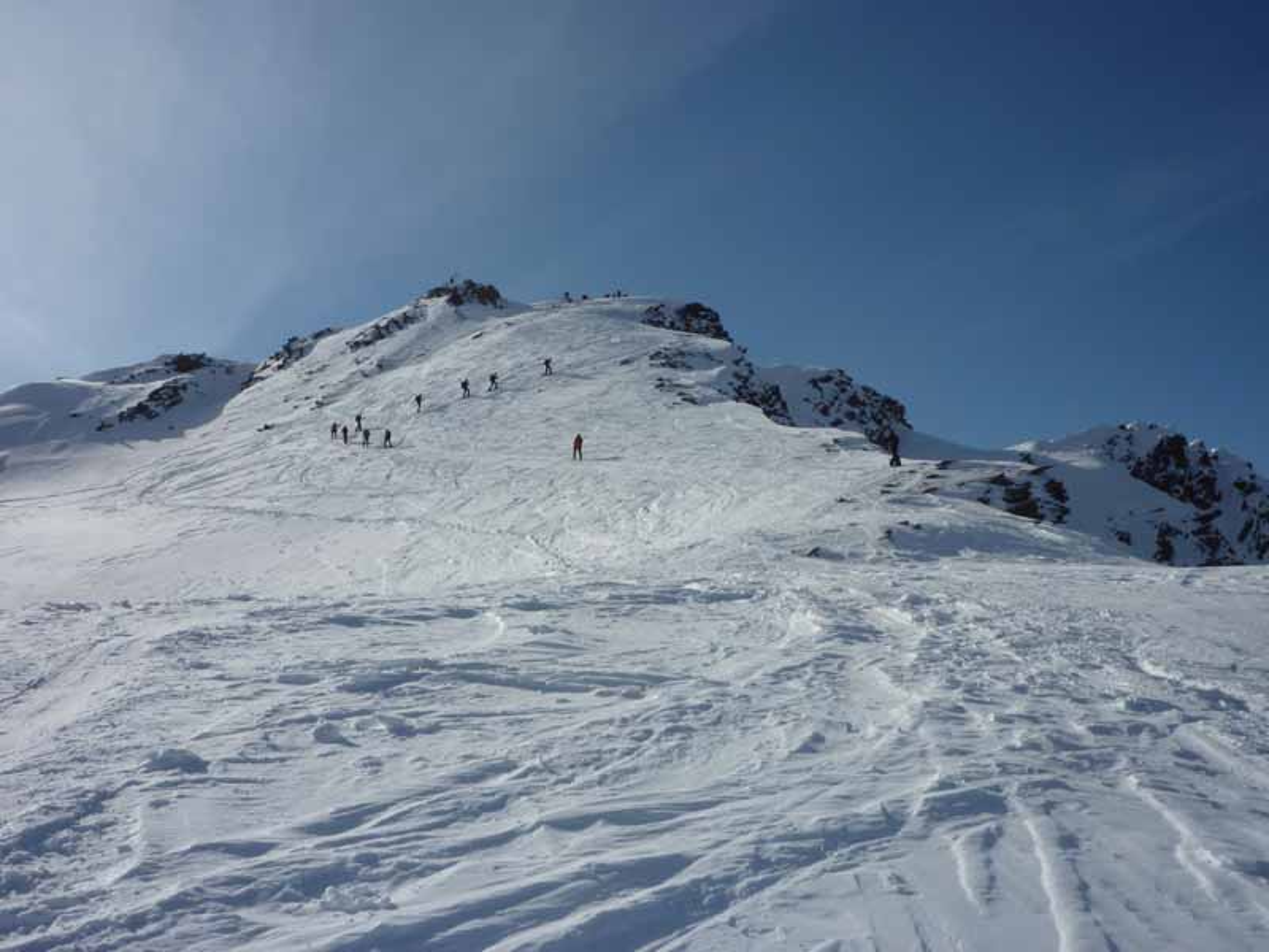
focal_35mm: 36
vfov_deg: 39.7
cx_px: 634
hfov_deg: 51.4
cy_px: 476
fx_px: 1320
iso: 100
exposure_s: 1/1000
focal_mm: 6.3
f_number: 7.1
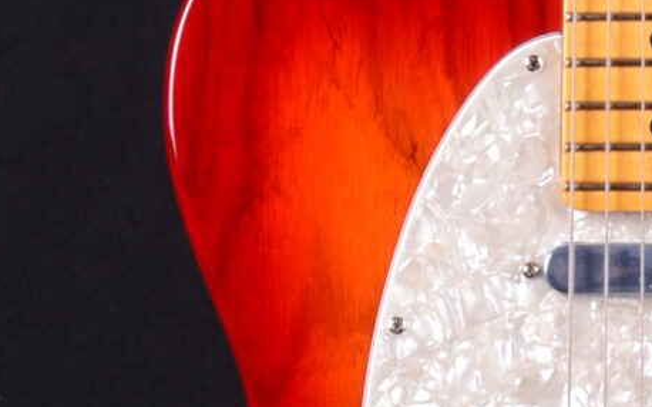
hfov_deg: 8.7
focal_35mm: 239
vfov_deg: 5.4
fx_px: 4246
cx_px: 645
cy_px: -235
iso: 200
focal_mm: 28
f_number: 13
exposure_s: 1/200
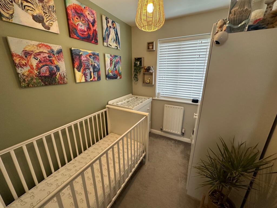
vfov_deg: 85.7
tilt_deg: -16.6
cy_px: 104
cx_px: 138
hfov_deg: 102.1
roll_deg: -0.1
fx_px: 112
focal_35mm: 14
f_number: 2.2
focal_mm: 2.22
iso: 160
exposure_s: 1/100
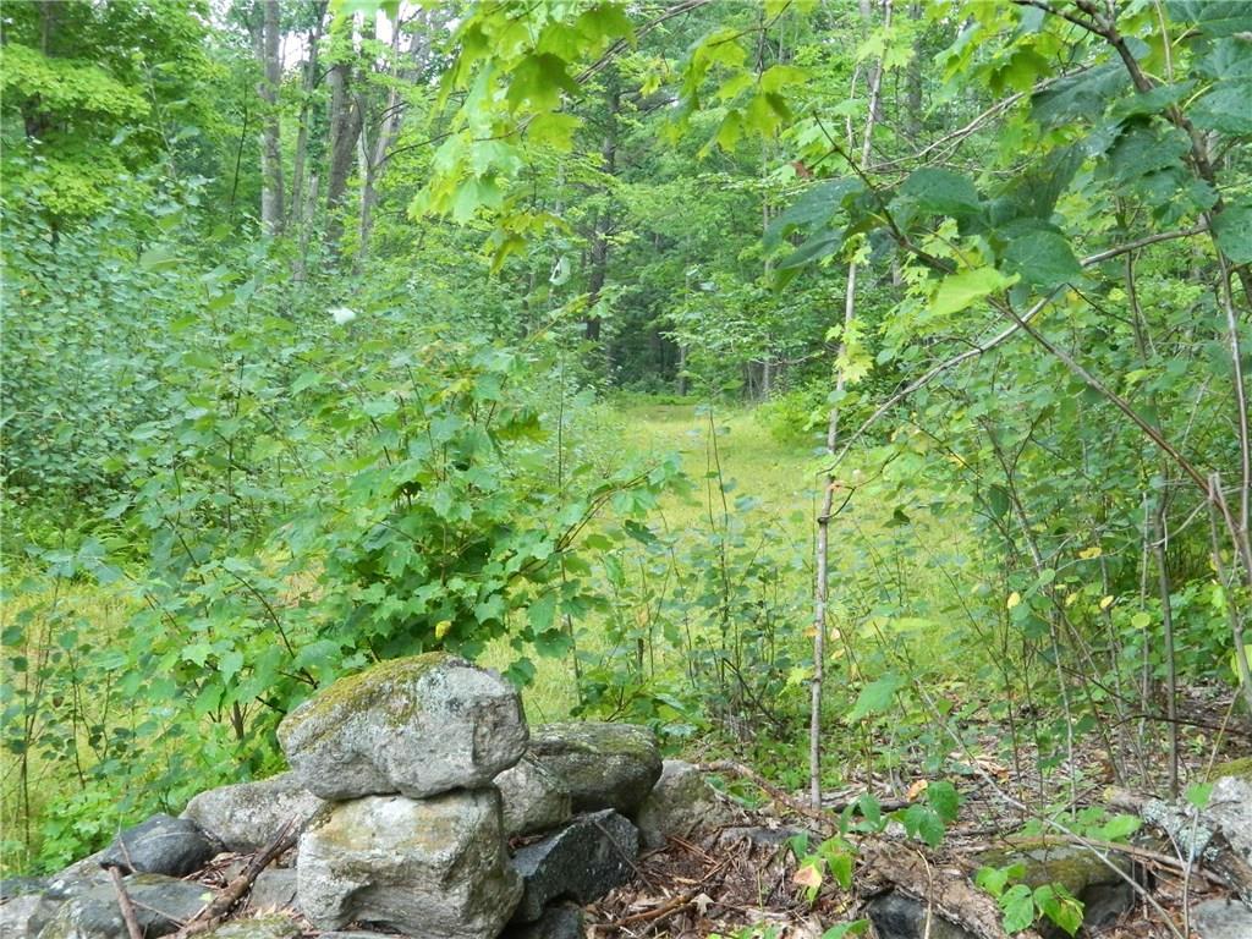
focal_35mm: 57
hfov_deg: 33.8
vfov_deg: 25.7
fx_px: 2062
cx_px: 626
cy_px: 470
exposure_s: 1/50
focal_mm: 10.2
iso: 400
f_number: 3.8
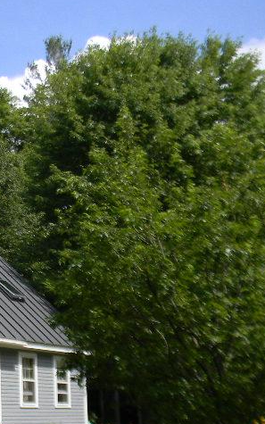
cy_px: 291
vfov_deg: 31.7
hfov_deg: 17.8
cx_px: -150
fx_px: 739
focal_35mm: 64
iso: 80
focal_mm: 5
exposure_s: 1/226
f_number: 7
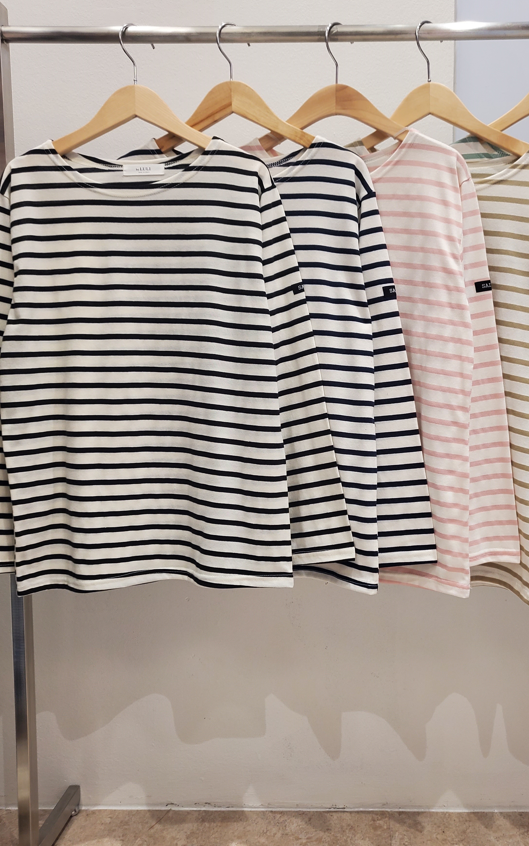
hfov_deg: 39.1
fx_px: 738
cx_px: 337
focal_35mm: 32
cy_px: 429
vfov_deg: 59.7
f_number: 1.8
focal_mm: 4.25
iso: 50
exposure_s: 1/153
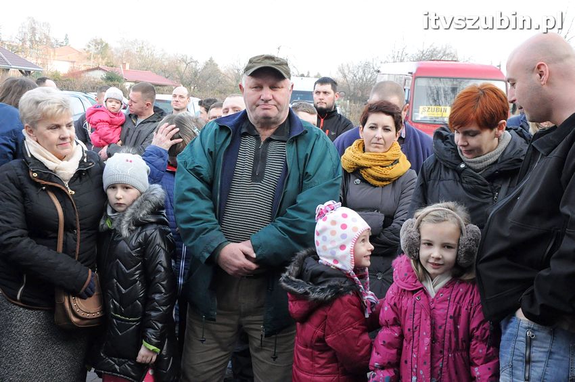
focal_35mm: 52
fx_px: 838
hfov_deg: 37.9
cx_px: 288
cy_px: 191
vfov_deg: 25.7
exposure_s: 1/400
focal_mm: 35
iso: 2500
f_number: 10
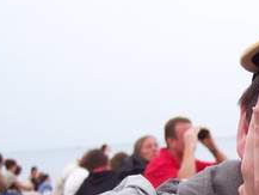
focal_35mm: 112
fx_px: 838
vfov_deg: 13.1
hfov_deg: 16.8
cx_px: 313
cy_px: 177
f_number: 2.8
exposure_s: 1/180
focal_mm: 8
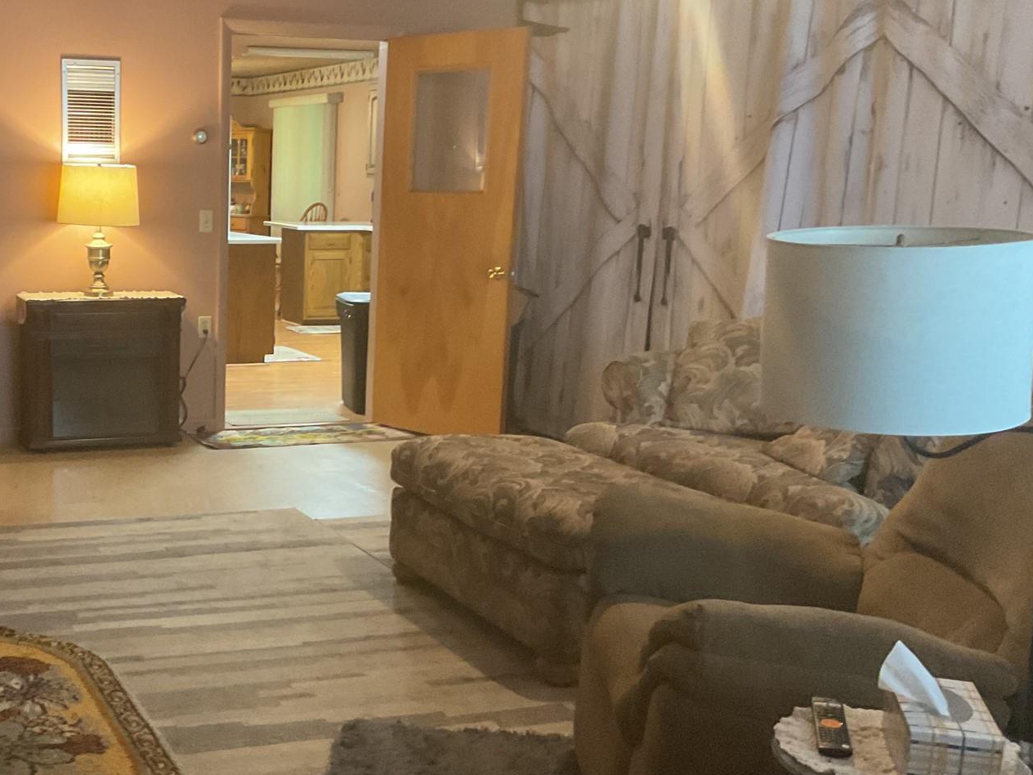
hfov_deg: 38.9
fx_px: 1403
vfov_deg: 30.9
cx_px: 204
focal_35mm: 47
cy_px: 431
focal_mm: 3
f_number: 1.8
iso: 400
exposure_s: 1/30
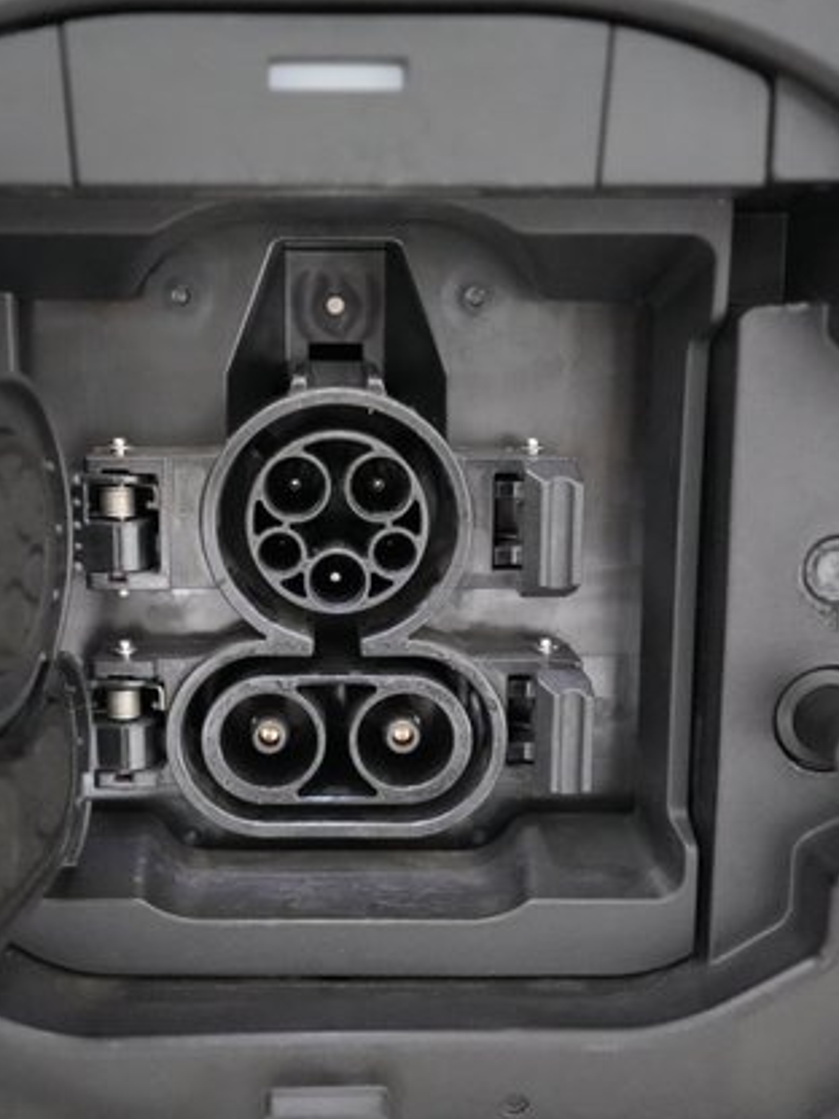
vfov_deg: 50.1
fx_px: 1196
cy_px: 557
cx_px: 344
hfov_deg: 38.5
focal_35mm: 37
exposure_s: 1/250
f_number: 2.8
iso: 12800
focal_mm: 25
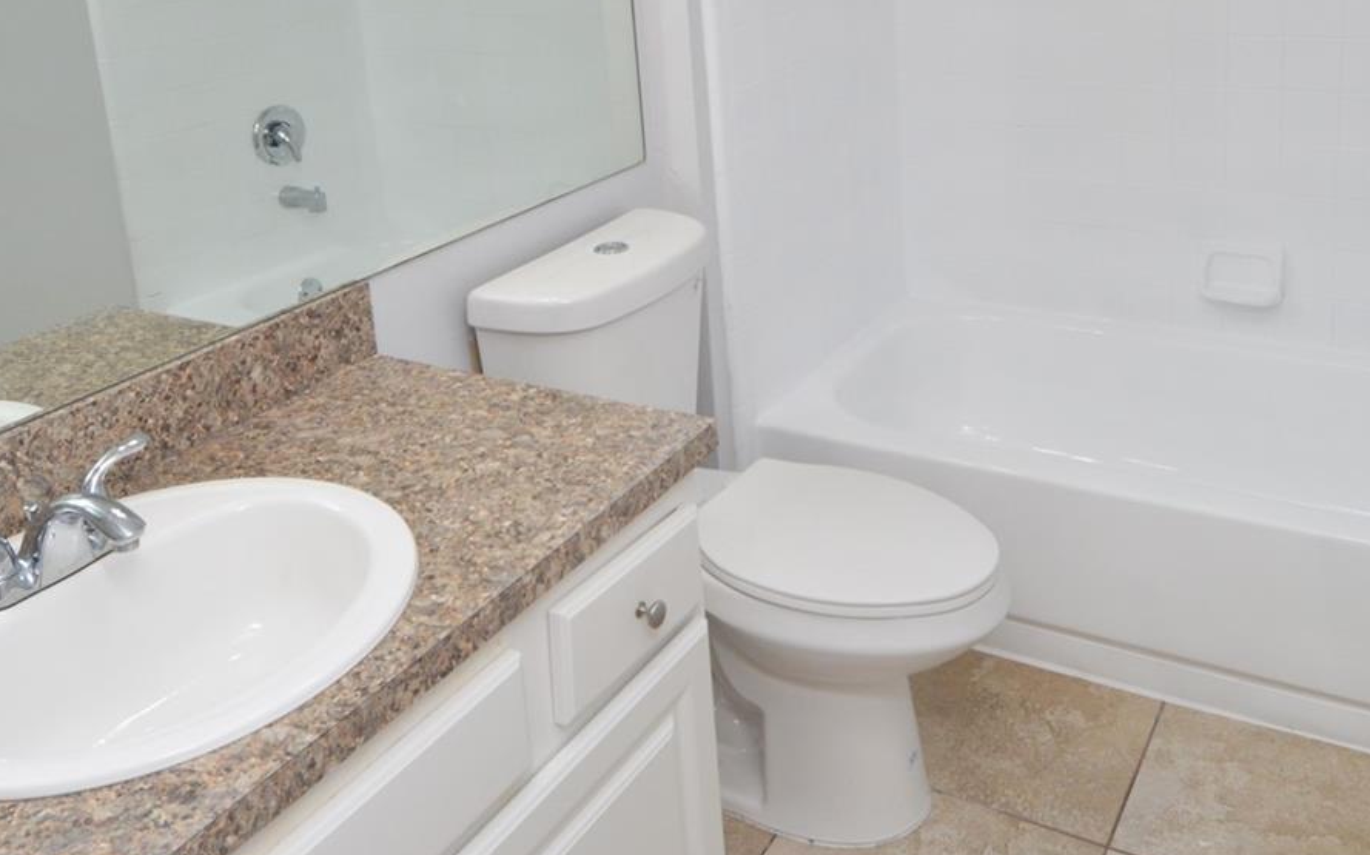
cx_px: 783
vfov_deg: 36.6
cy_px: 136
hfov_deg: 57.9
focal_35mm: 33
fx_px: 1232
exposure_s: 1/125
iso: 400
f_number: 5.6
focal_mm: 12
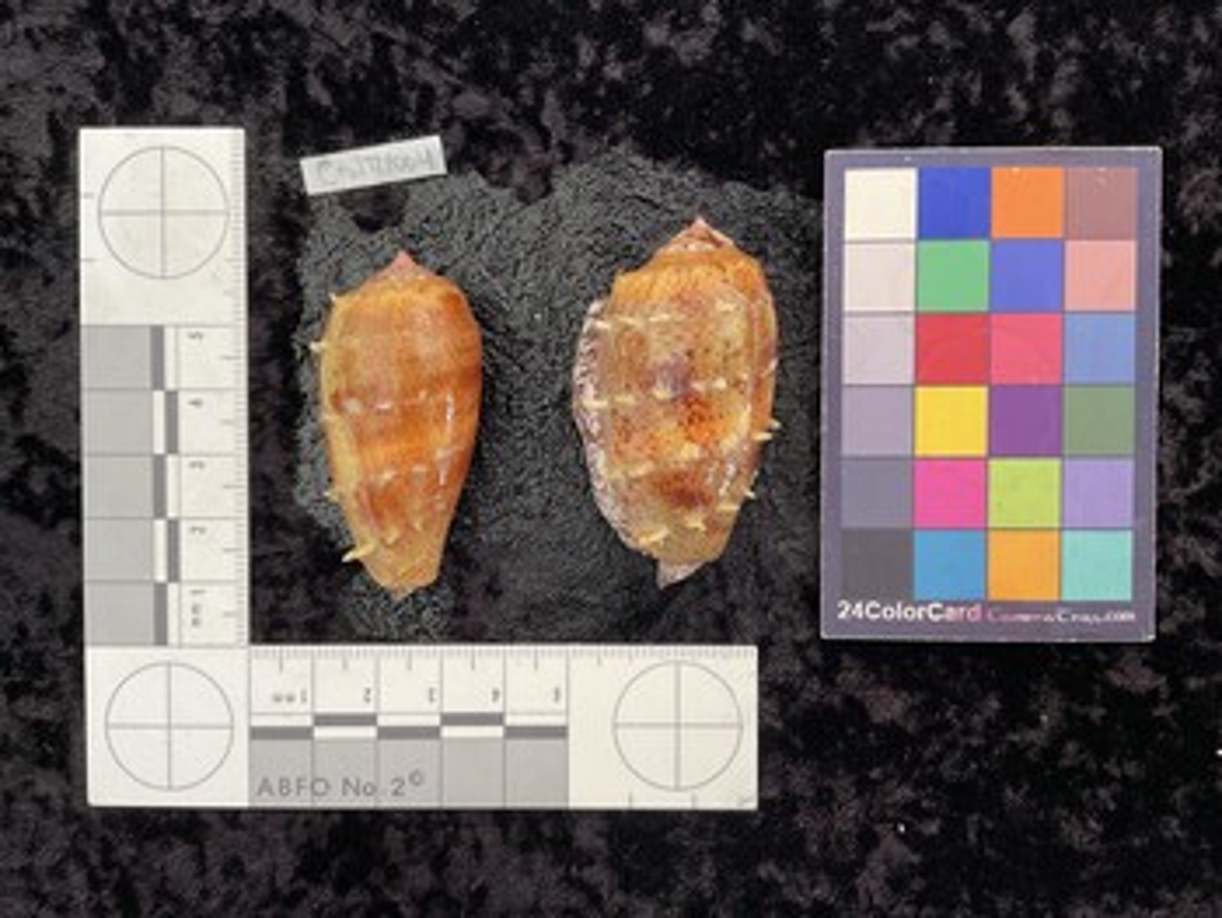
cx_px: 611
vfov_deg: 48.3
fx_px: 1024
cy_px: 459
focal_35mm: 29
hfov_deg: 61.6
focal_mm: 3
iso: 64
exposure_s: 1/50
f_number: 1.8
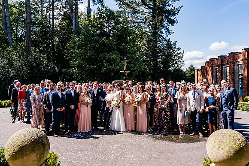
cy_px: 83
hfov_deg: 64.4
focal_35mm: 29
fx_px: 198
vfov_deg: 45.6
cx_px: 124
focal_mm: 28
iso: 160
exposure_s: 1/250
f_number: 6.3
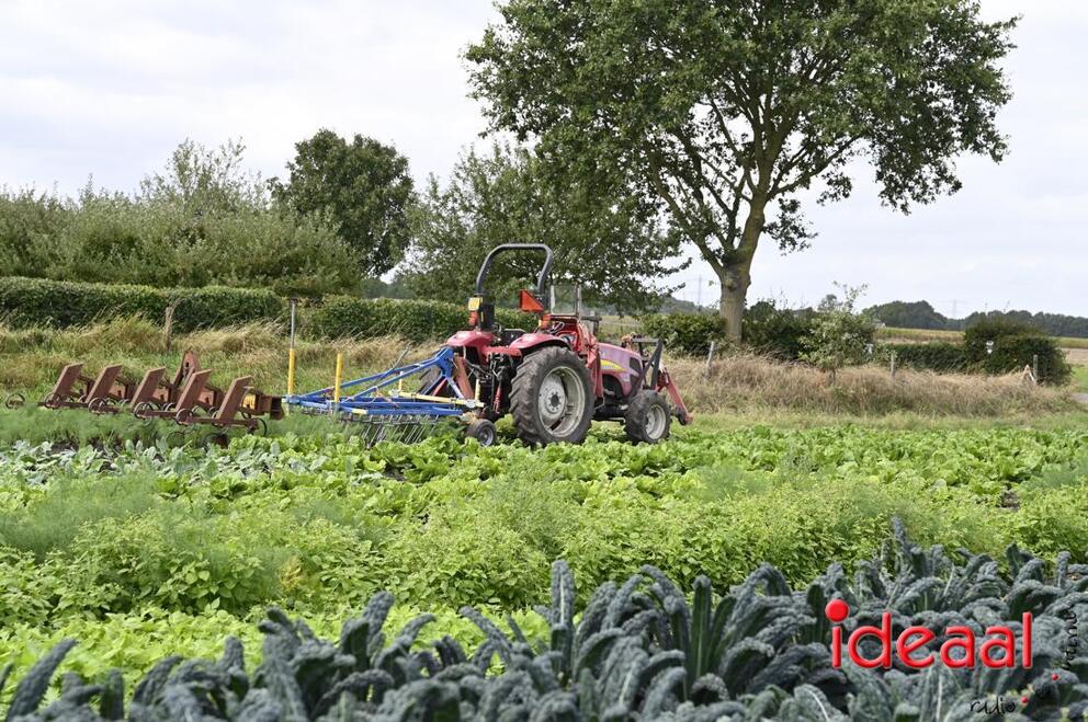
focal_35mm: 70
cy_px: 361
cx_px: 544
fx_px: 2113
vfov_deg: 19.4
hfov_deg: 28.9
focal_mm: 70
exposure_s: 1/640
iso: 400
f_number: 6.3
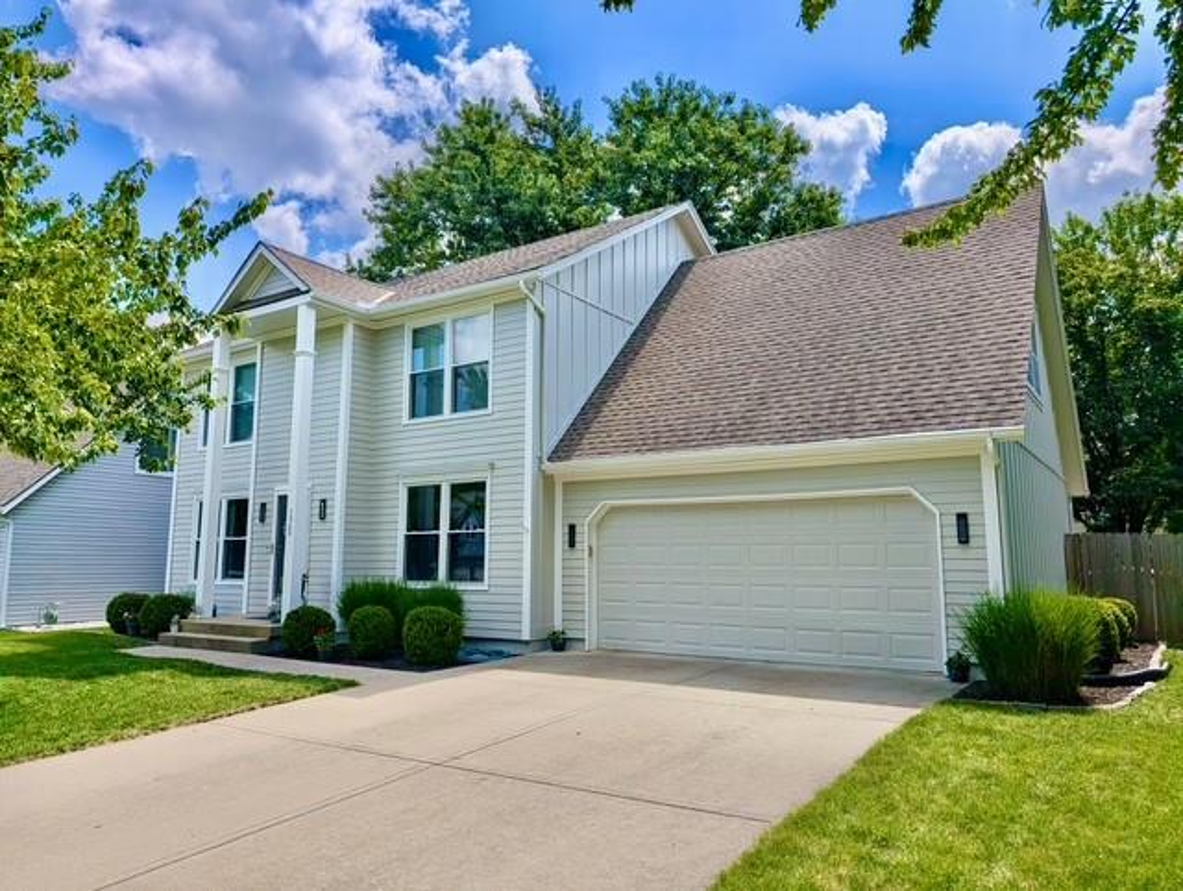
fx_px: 821
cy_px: 446
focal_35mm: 24
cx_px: 592
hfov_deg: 71.5
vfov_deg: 56.9
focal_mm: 6.9
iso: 20
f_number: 1.68
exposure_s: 1/2268
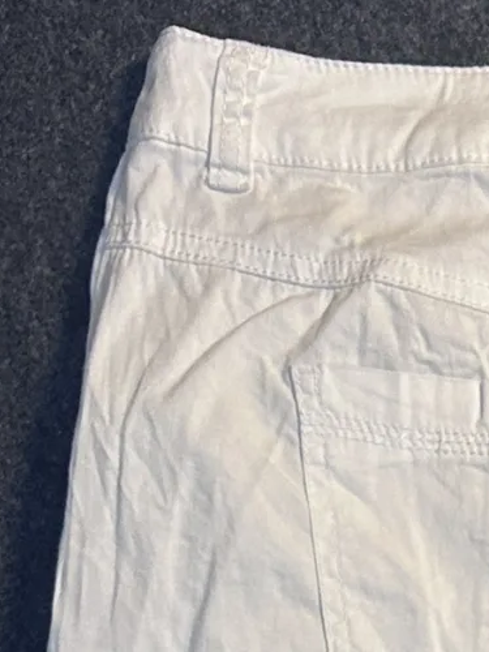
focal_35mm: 133
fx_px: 2505
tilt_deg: -61.0
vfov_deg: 12.1
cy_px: 1534
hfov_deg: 10.7
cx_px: 763
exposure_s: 1/100
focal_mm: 5.7
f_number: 1.5
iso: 100
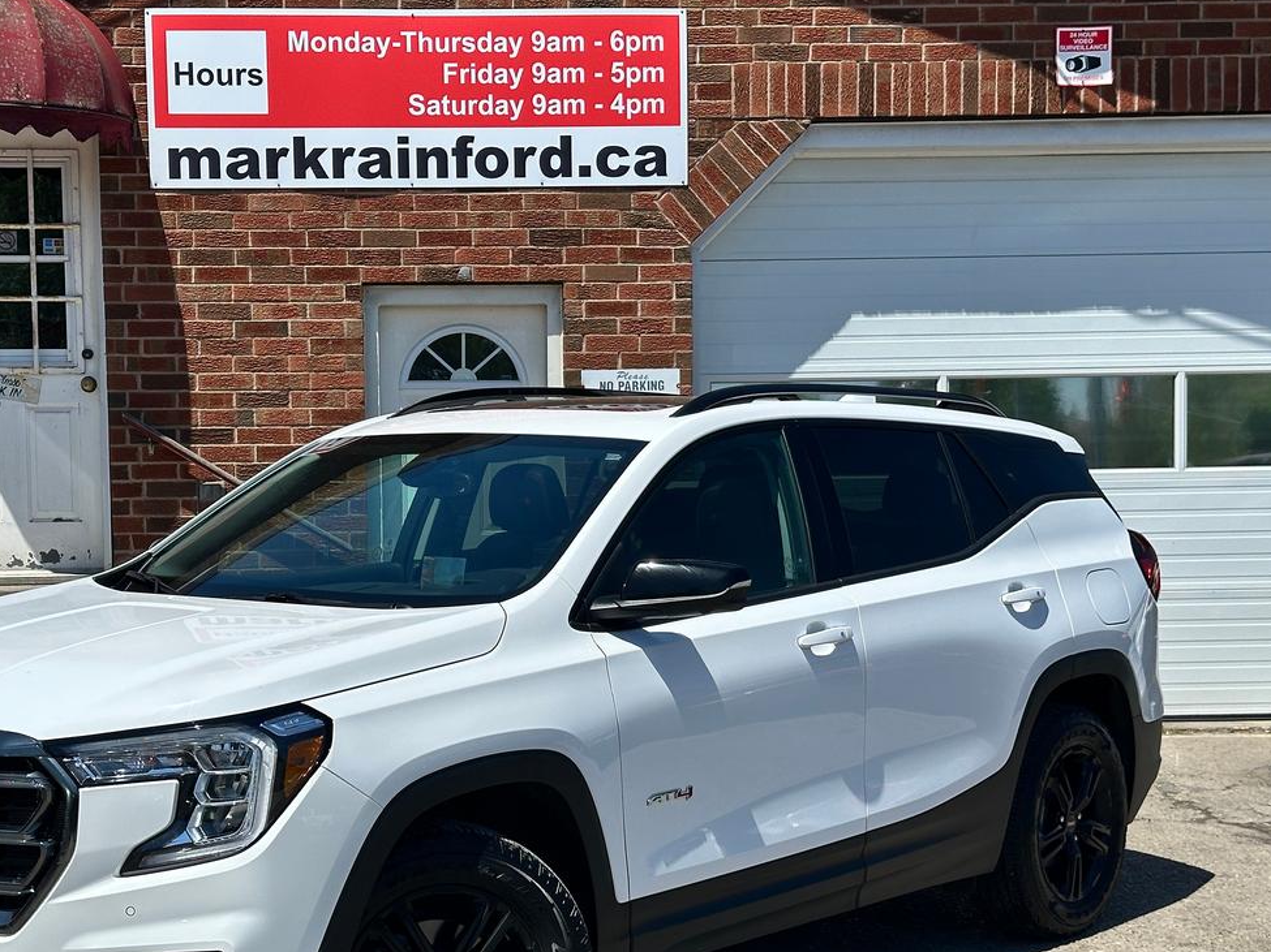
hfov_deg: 30.7
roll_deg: +1.0
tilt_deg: -3.6
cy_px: 590
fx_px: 2313
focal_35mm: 63
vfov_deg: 23.2
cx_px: 518
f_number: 1.78
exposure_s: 1/5263
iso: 64
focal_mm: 6.86
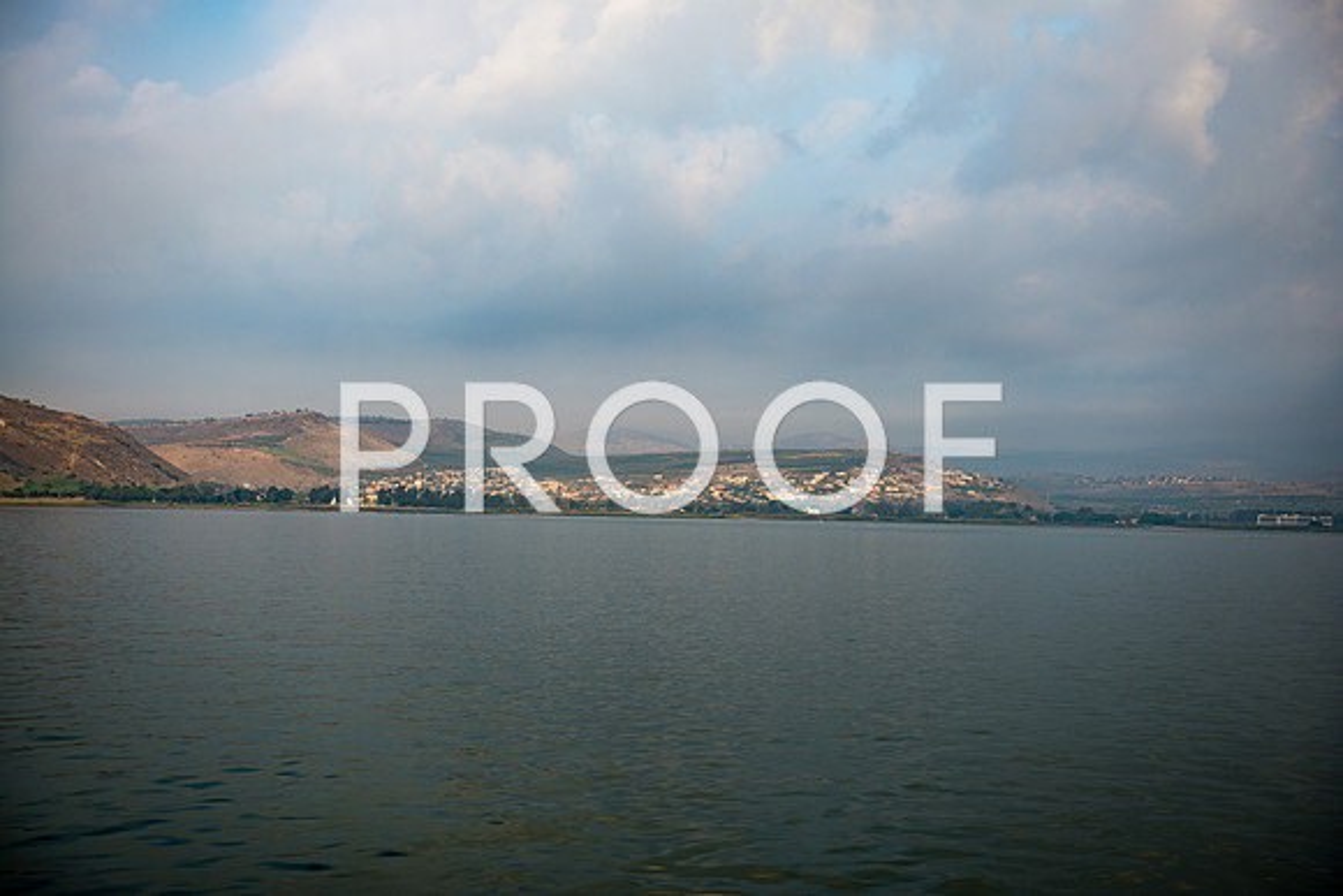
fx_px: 1866
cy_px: 448
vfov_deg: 27.0
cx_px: 672
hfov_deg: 39.6
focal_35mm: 50
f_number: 2.8
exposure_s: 1/800
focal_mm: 50
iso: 100
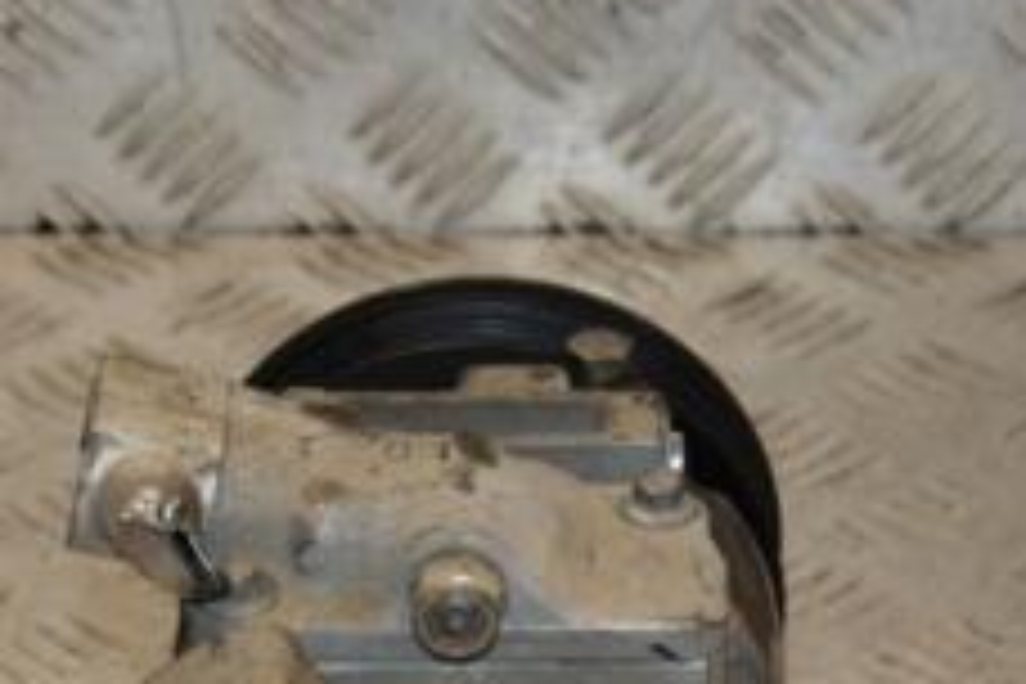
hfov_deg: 10.4
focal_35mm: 197
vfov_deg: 6.9
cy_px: 684
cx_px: 522
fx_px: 5614
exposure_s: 1/200
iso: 800
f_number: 7.1
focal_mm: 50
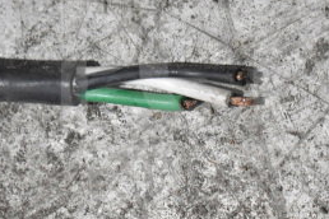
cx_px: 170
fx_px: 1784
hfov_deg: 10.5
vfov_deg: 7.0
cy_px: 104
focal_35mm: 195
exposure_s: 1/100
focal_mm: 55
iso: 2000
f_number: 5.6
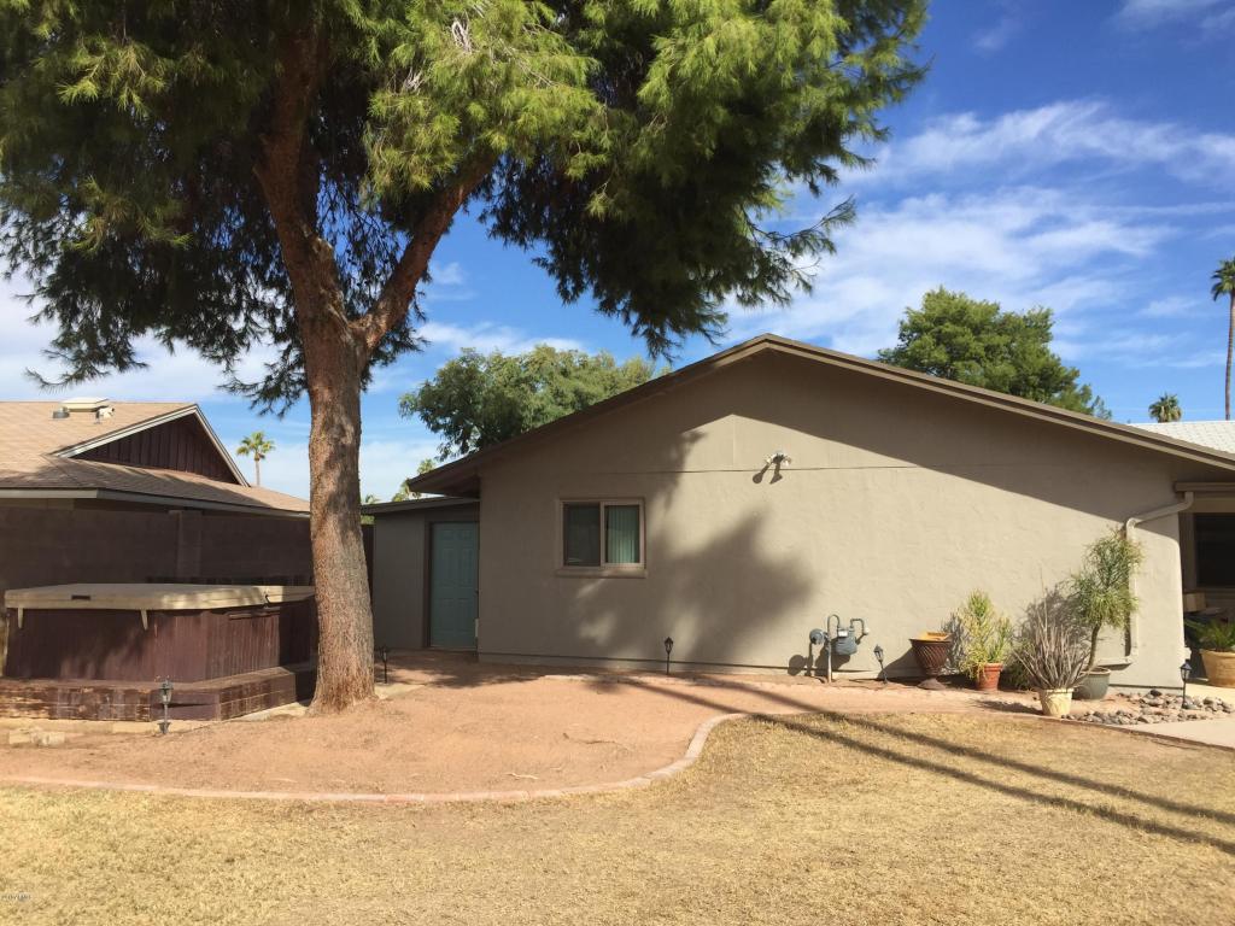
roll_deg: -1.0
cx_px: 618
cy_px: 463
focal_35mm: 29
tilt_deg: +5.1
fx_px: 1035
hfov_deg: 61.7
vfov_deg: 48.2
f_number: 2.2
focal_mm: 4.15
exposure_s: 1/1883
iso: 32
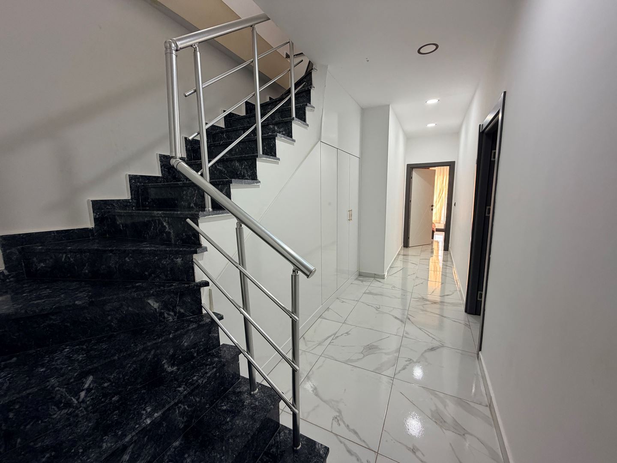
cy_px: 232
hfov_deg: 102.1
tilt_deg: -9.4
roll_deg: +0.8
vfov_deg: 85.7
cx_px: 308
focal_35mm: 14
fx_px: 250
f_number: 2.2
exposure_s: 1/100
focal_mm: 2.22
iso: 250
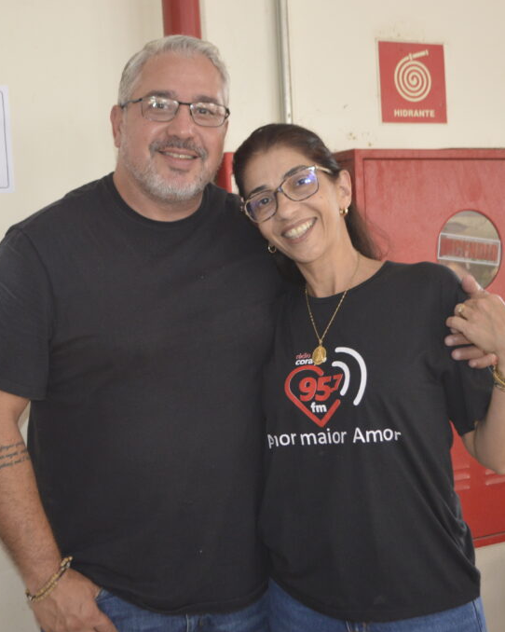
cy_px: 316
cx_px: 187
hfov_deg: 29.5
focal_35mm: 51
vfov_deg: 36.7
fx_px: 953
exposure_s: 1/60
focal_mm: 24
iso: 800
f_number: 4
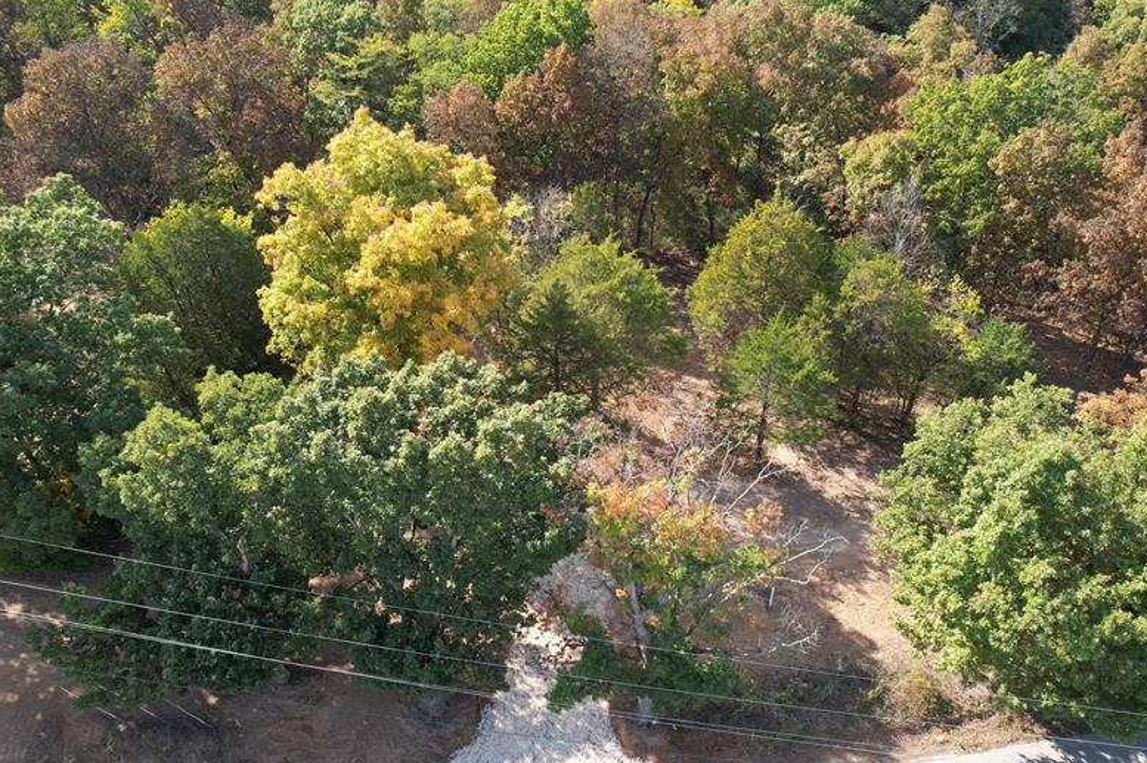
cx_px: 589
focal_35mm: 29
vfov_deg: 44.9
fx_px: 923
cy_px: 373
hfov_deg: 63.7
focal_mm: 8.38
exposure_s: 1/400
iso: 100
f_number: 2.8
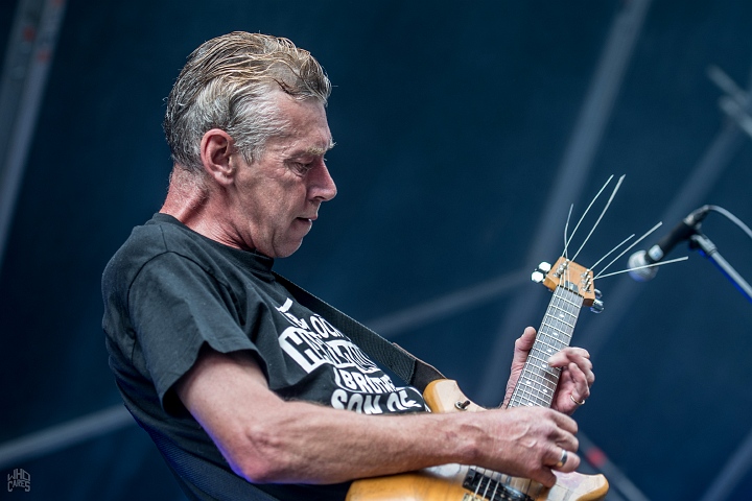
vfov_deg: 11.1
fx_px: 2569
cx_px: 376
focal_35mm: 123
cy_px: 250
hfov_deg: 16.7
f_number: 2.8
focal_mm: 82
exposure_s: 1/100
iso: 125
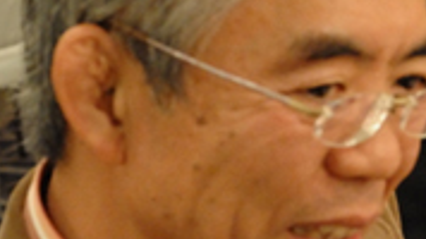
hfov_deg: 10.9
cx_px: 713
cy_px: 0
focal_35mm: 188
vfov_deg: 6.4
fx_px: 2123
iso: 6400
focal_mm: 50
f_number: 8
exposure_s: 1/40
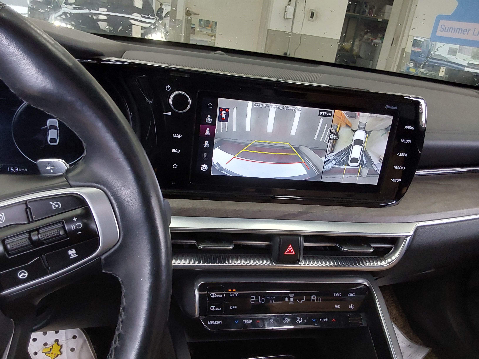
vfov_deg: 49.7
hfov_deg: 63.4
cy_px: 180
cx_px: 240
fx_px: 387
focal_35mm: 28
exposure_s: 1/60
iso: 250
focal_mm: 2.91
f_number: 1.9
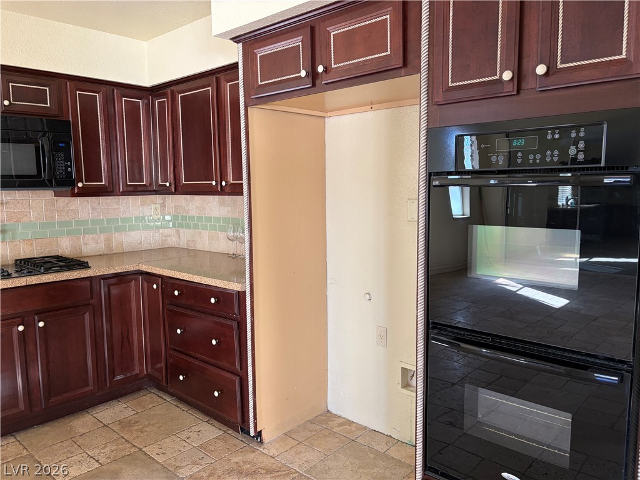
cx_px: 320
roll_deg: +0.7
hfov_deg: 67.3
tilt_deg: -5.6
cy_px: 240
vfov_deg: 53.1
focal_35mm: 26
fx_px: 481
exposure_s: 1/68
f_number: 1.6
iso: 125
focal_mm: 5.96
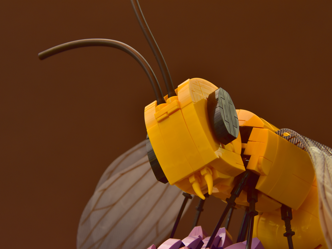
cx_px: 177
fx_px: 1122
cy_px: 124
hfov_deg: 16.8
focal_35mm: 117
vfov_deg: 12.7
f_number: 6.3
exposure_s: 1.6
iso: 500
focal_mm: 72
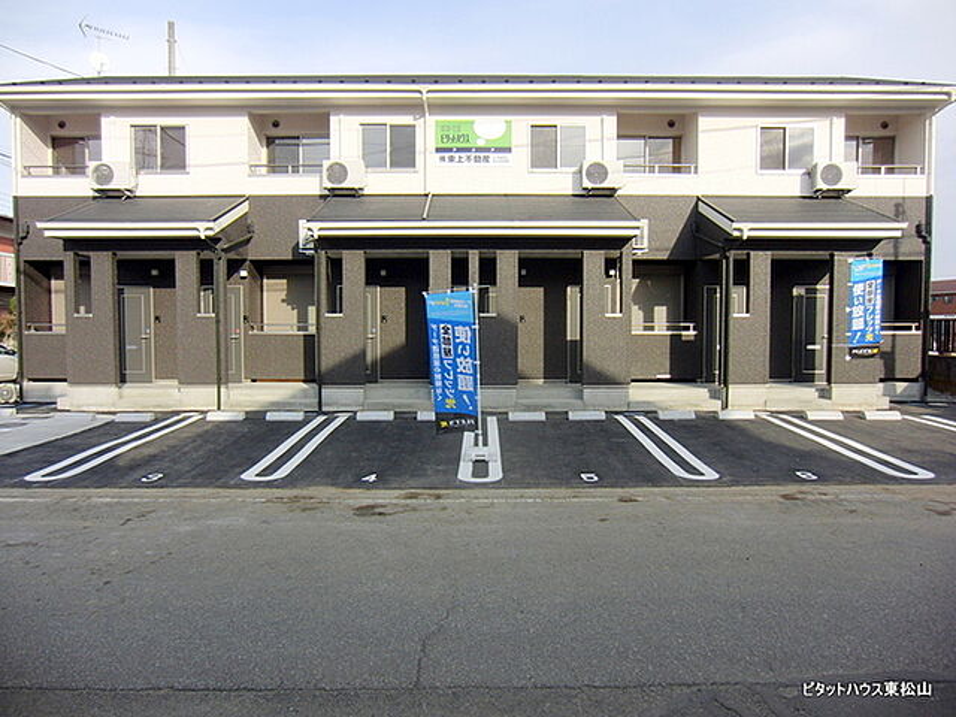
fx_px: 663
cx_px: 478
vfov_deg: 56.8
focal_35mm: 24
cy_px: 358
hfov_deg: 71.6
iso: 100
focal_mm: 4.3
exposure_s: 1/640
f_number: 3.2
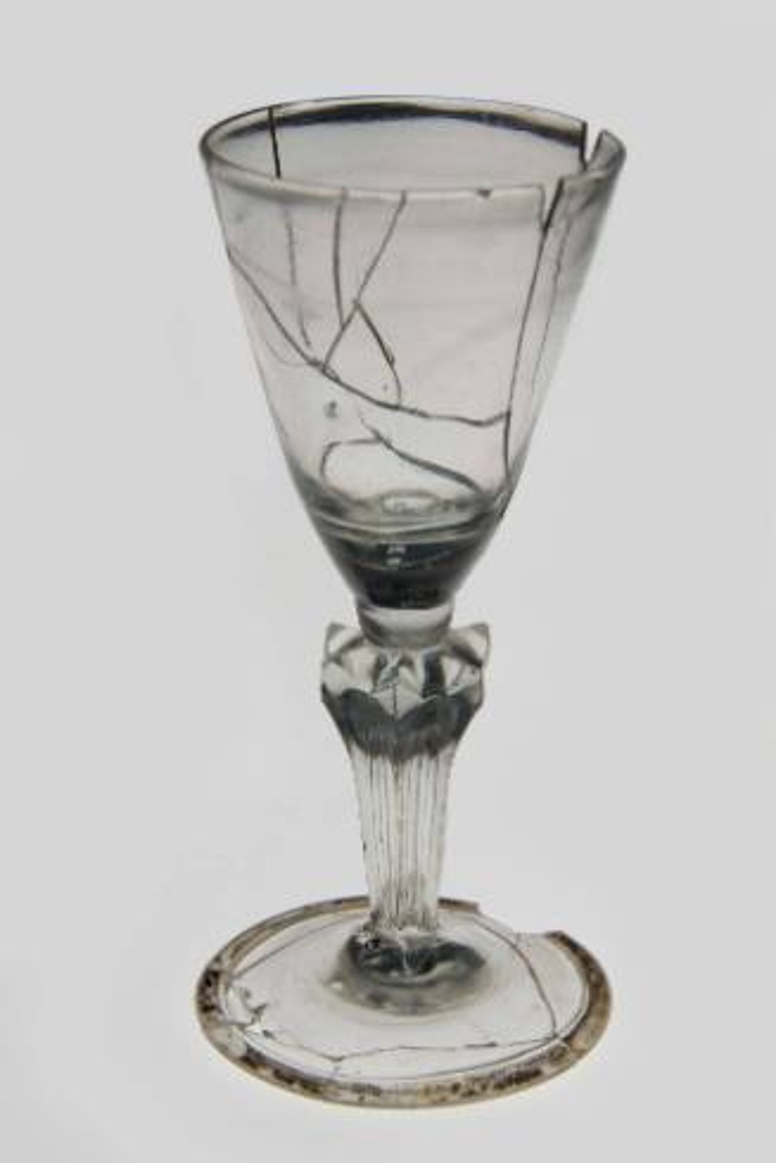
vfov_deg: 19.5
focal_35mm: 105
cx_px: 388
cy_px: 582
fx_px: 3392
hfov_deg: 13.0
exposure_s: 1/10
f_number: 16
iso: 100
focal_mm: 105
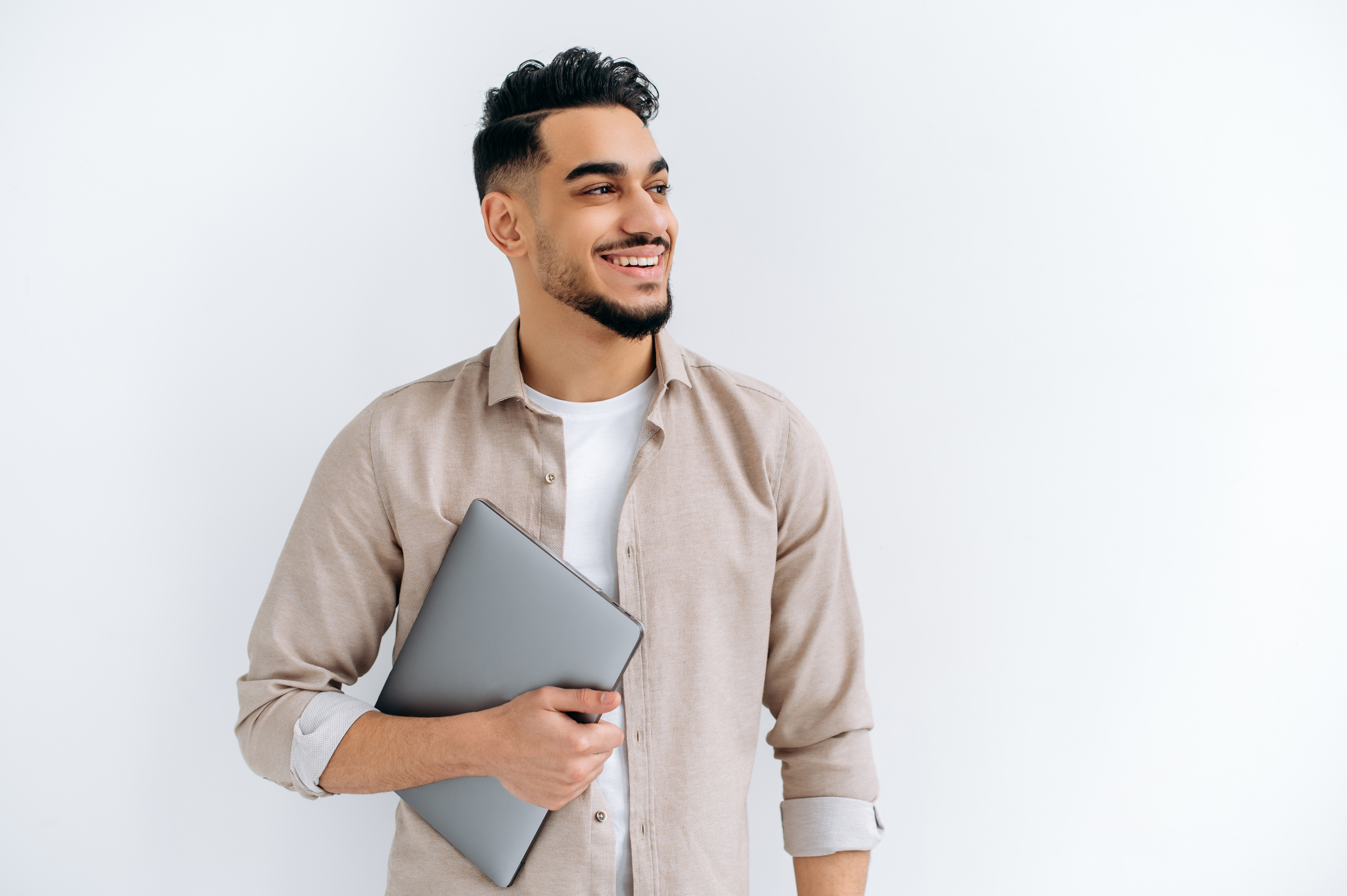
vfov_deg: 27.0
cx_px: 674
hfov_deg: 39.6
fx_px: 1870
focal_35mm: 50
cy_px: 448
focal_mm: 50
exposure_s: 1/200
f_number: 2.8
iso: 320
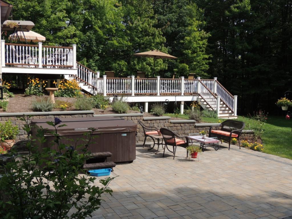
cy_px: 110
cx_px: 146
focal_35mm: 40
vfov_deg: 36.0
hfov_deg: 46.8
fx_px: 337
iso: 100
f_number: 3.3
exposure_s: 1/1000
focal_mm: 7.1
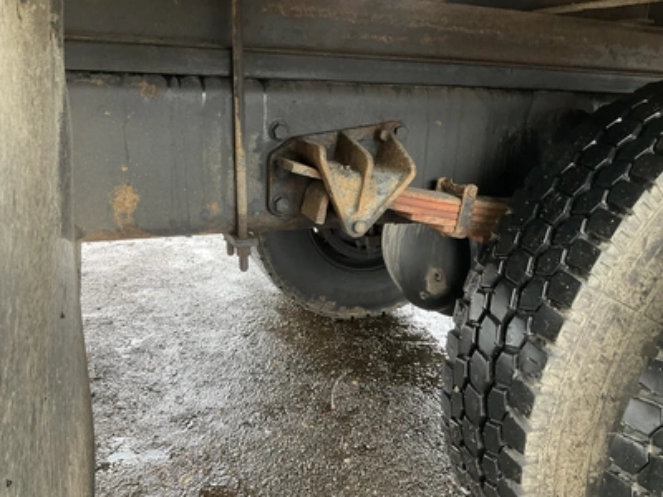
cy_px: 248
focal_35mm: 29
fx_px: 555
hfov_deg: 61.7
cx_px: 332
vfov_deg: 48.2
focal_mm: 3
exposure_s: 1/72
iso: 64
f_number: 1.8
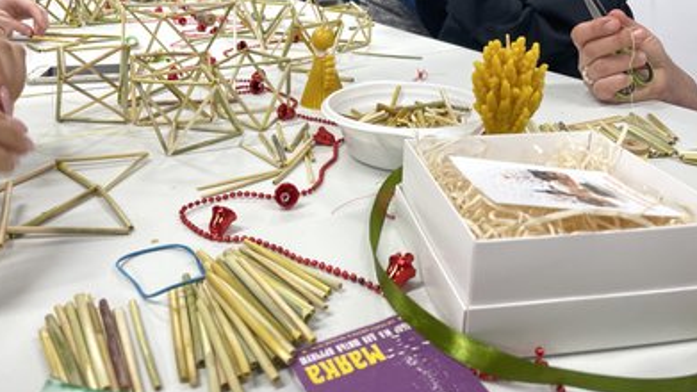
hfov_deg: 66.1
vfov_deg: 40.0
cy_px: 151
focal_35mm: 29
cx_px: 344
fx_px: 536
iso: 80
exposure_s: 1/100
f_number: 1.6
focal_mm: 4.2
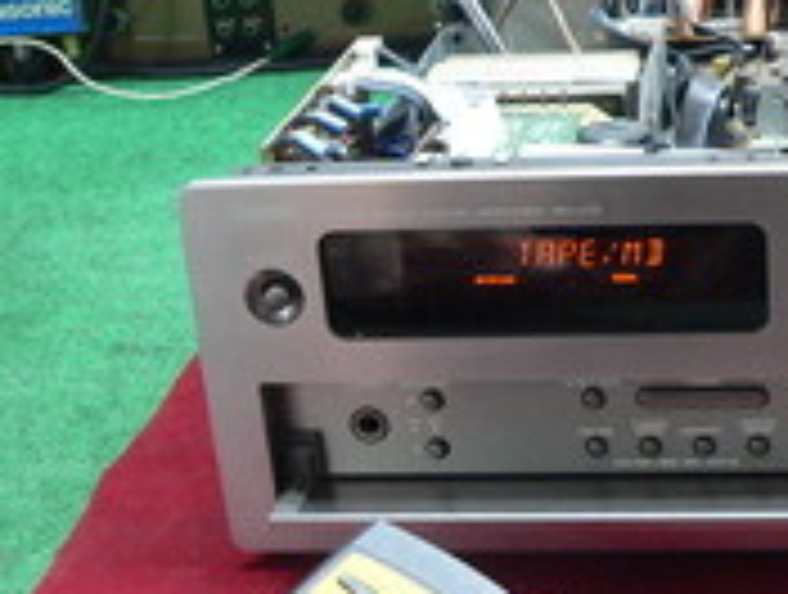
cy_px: 394
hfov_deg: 24.3
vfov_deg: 18.9
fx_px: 1779
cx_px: 702
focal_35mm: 78
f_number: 2.8
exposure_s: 1/5
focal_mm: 6
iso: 200
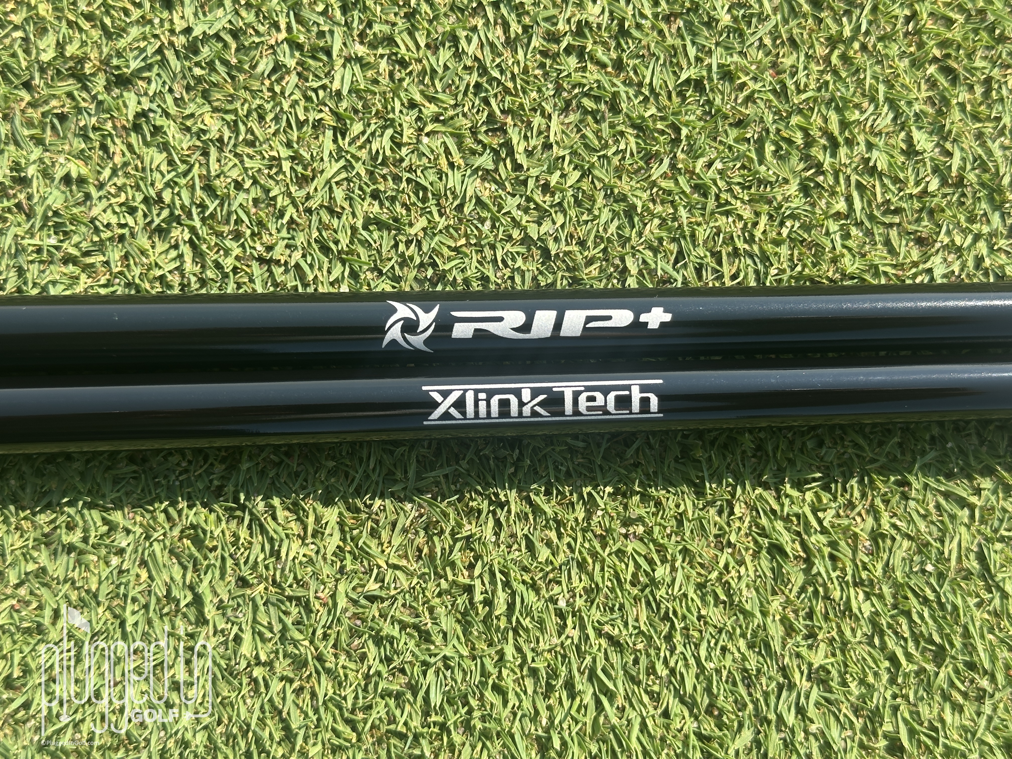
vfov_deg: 30.3
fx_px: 1403
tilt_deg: -86.8
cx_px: 506
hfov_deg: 39.7
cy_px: 380
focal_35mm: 48
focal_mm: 6.86
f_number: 1.78
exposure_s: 1/1815
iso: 64
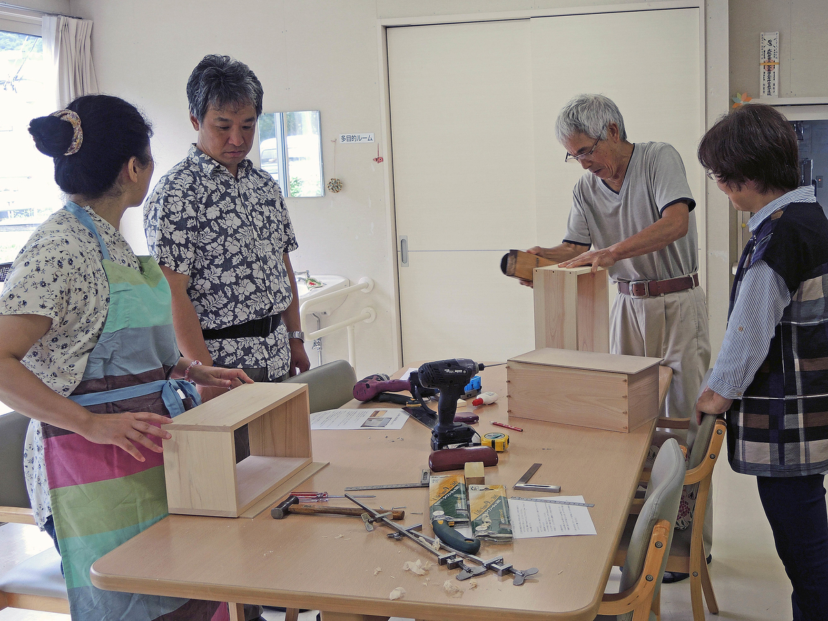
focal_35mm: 28
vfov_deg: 49.7
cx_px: 414
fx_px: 670
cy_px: 310
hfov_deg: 63.4
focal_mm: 6
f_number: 2
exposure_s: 1/60
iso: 80
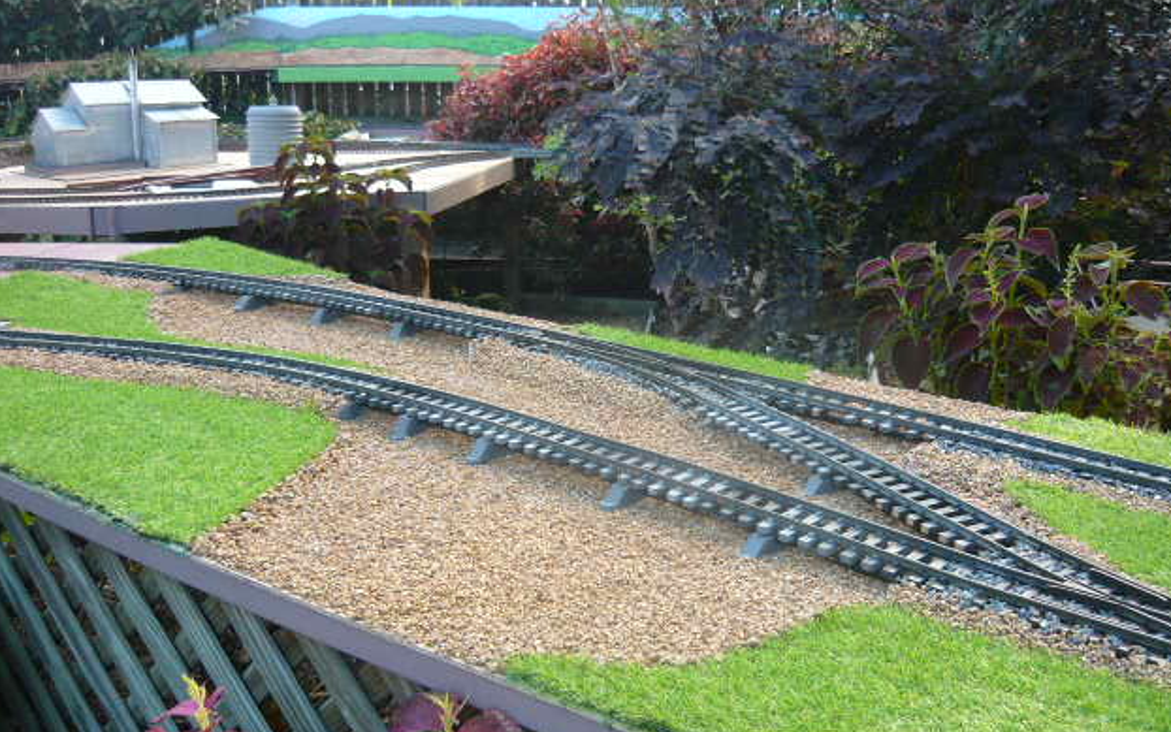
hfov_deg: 54.0
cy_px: 422
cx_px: 597
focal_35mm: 36
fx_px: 1149
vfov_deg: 35.3
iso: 100
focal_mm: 5.5
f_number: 2.8
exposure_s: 1/80
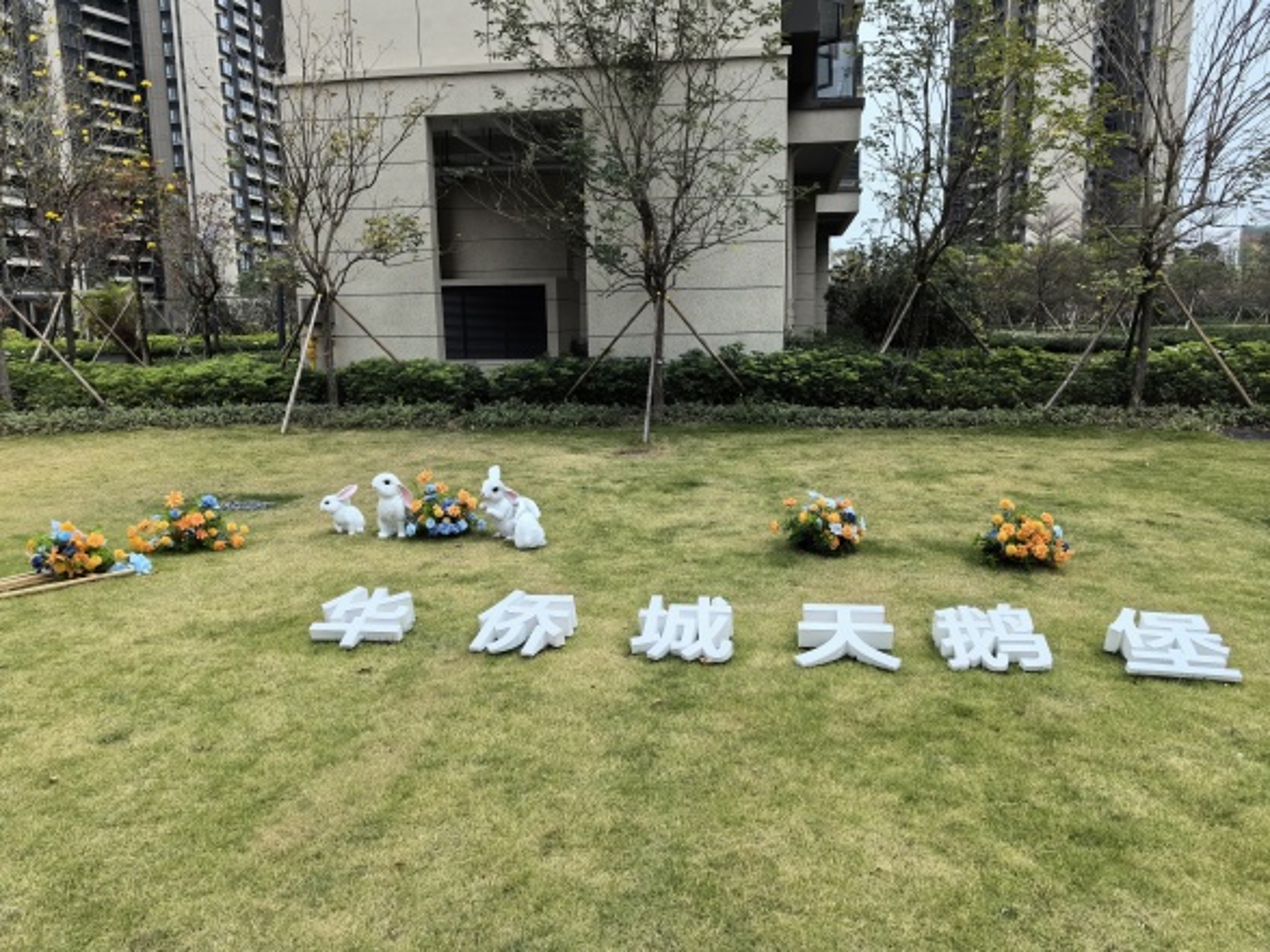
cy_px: 476
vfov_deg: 54.9
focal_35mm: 25
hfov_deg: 69.4
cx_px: 635
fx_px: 917
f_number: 2
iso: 50
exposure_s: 1/1567
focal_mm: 5.75
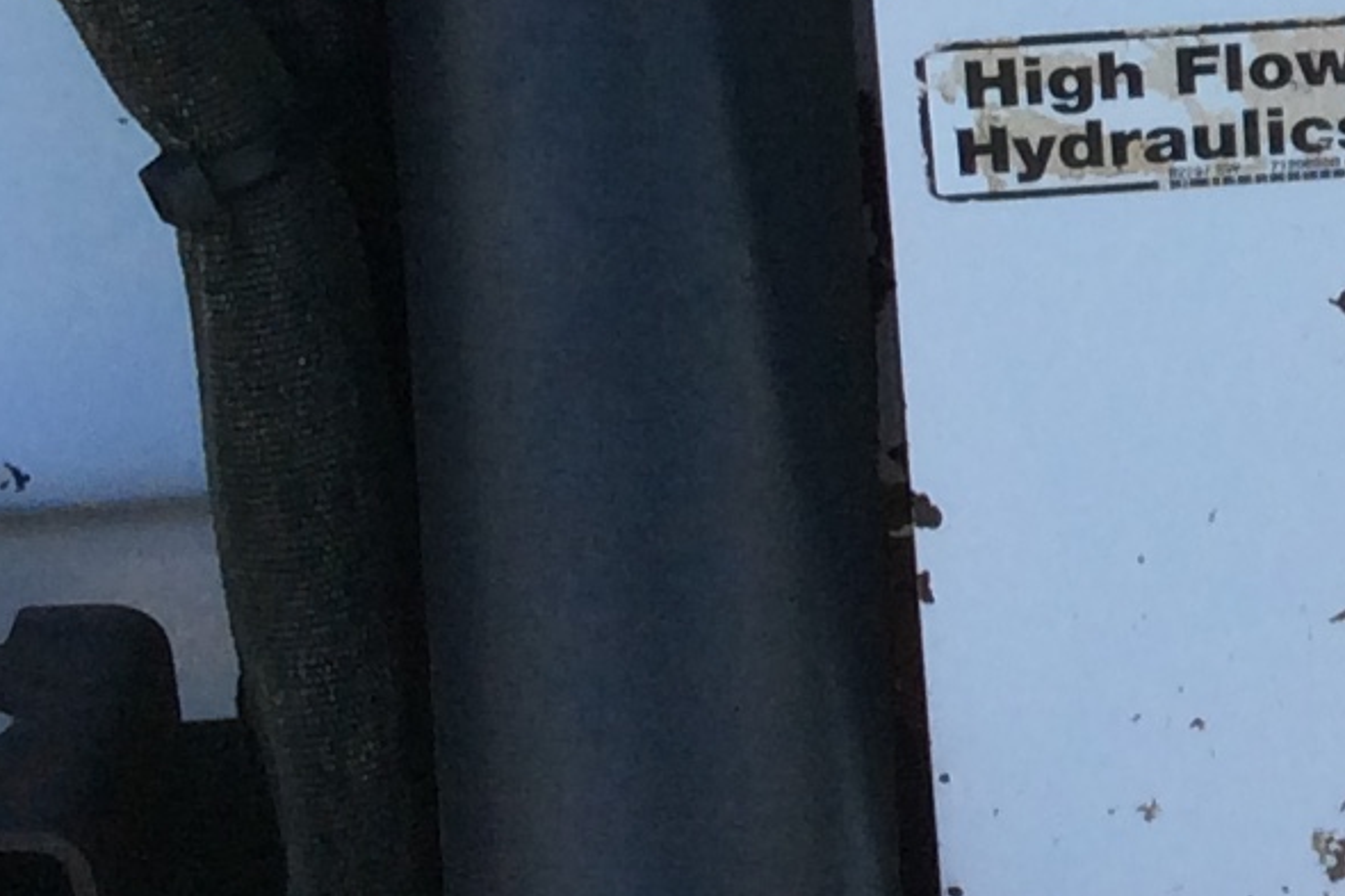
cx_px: 1919
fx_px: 5453
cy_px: -235
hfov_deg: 13.4
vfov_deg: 9.2
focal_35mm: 146
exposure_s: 1/596
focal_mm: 3.3
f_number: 2.4
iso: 32
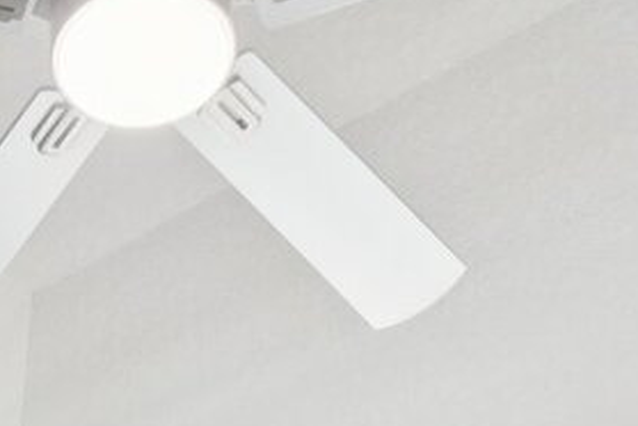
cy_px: 1221
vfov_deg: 11.1
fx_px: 1542
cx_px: 55
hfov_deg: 22.8
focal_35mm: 87
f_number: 7.1
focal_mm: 15
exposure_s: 1/50
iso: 400
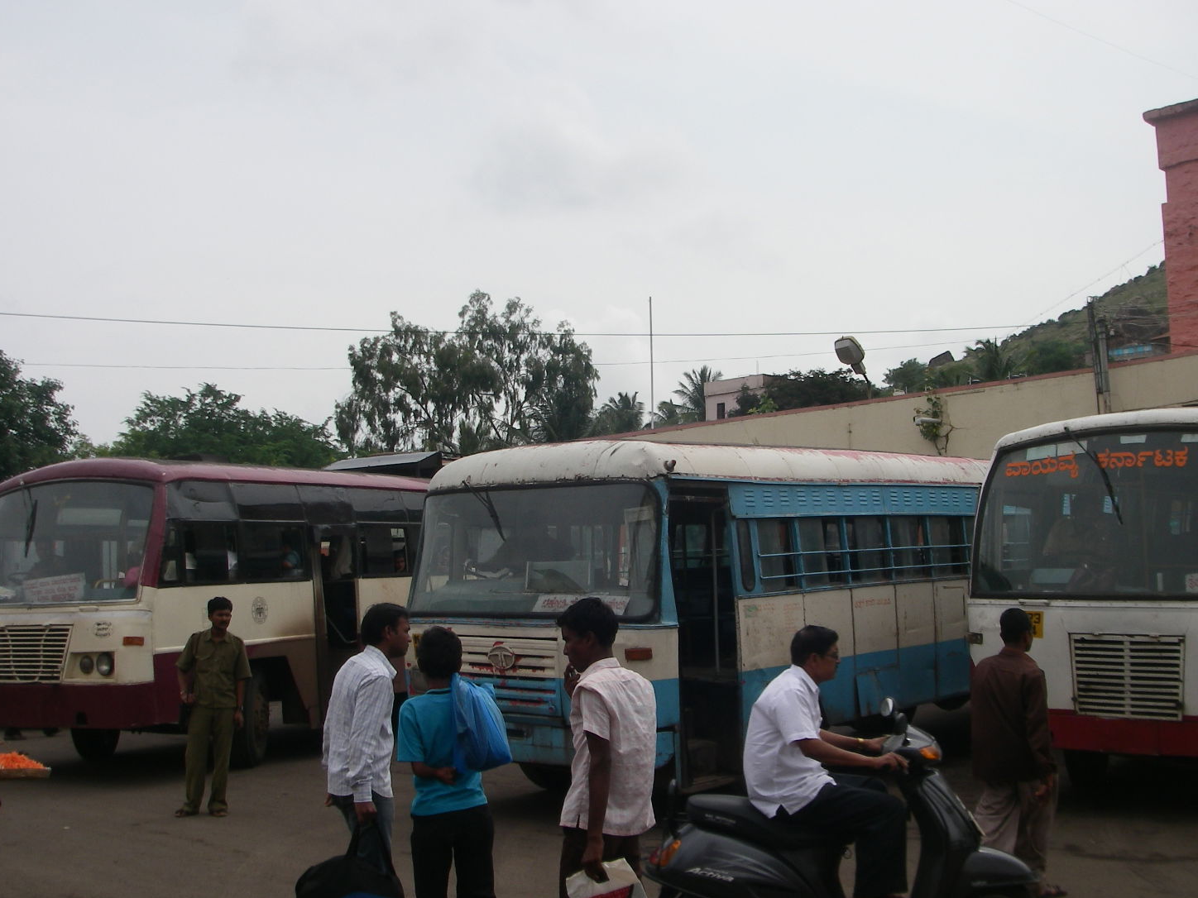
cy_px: 456
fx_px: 1454
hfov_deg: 44.8
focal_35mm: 42
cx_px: 602
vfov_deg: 34.3
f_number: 6.6
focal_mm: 6.3
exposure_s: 1/320
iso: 64
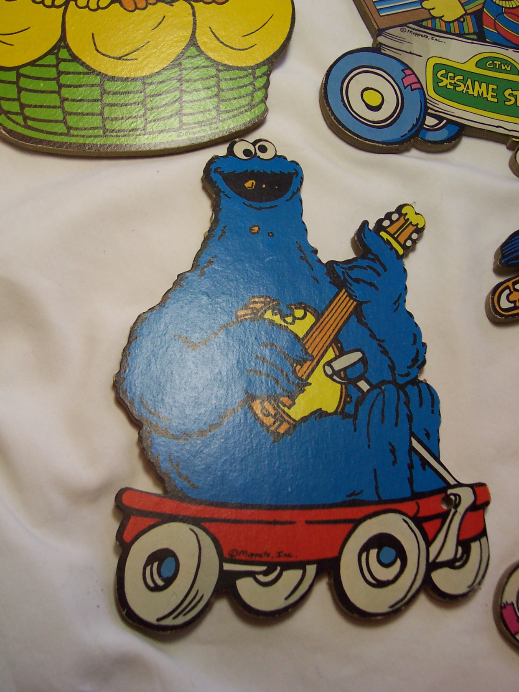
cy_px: 346
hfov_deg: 38.7
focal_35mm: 37
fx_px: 740
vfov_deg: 50.1
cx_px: 260
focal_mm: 5.6
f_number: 2.8
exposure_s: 1/45
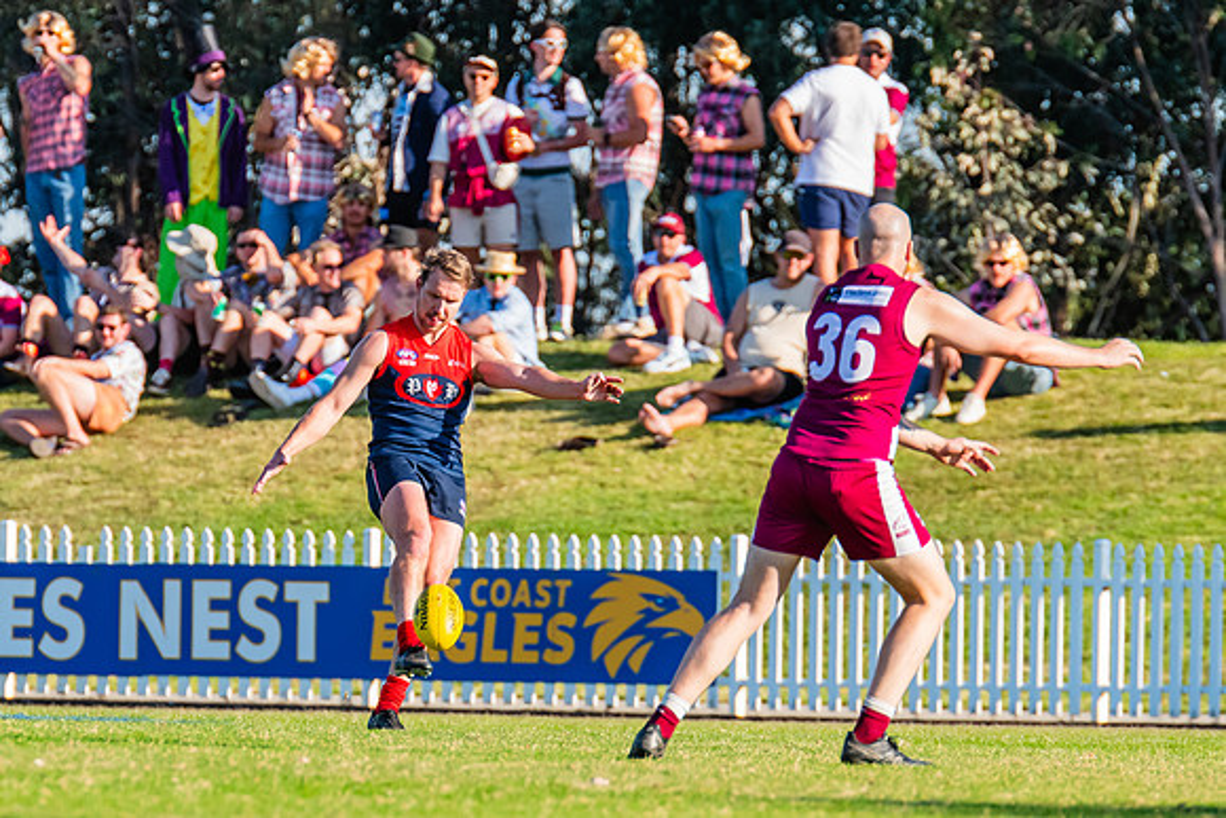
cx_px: 381
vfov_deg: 1.9
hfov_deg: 2.9
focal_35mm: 723
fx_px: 24638
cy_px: 360
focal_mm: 420
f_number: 7.1
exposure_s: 1/1600
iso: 800
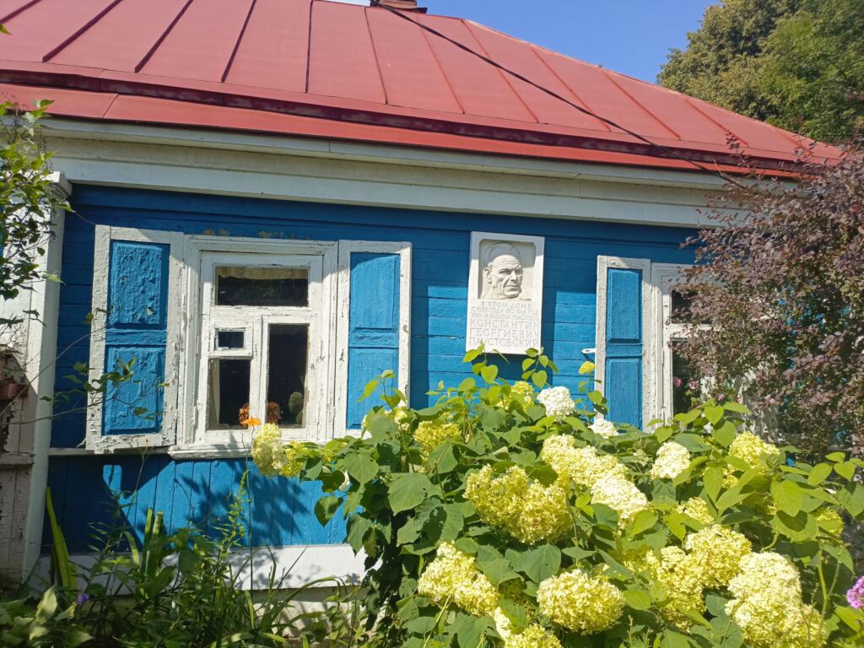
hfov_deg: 69.4
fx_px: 624
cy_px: 324
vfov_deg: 54.9
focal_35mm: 25
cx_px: 432
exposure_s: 1/1230
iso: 116
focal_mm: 4.76
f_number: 1.69
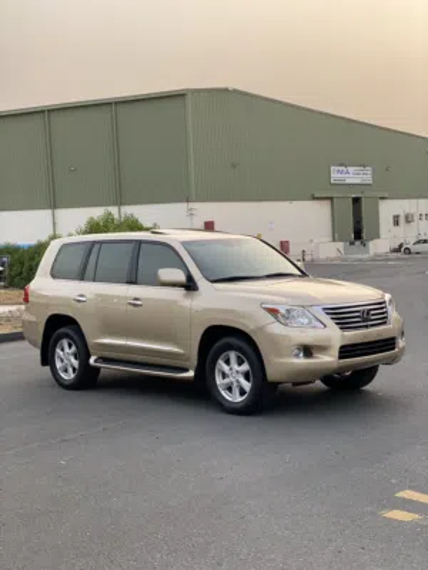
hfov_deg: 28.0
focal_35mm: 52
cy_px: 285
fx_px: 857
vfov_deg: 36.8
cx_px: 214
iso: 64
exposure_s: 1/122
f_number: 2
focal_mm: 6
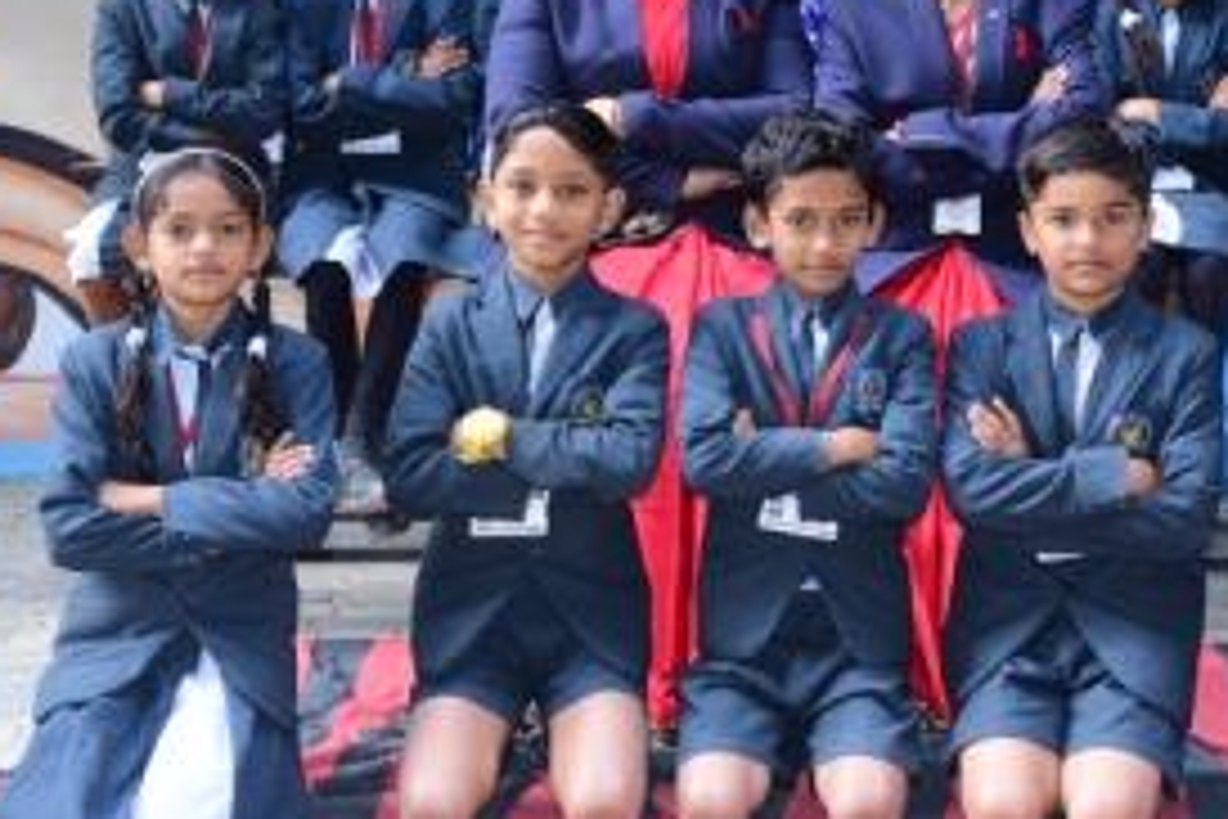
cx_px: 801
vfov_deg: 16.6
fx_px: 2797
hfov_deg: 24.7
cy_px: 250
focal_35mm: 82
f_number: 5.6
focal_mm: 50
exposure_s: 1/125
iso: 320
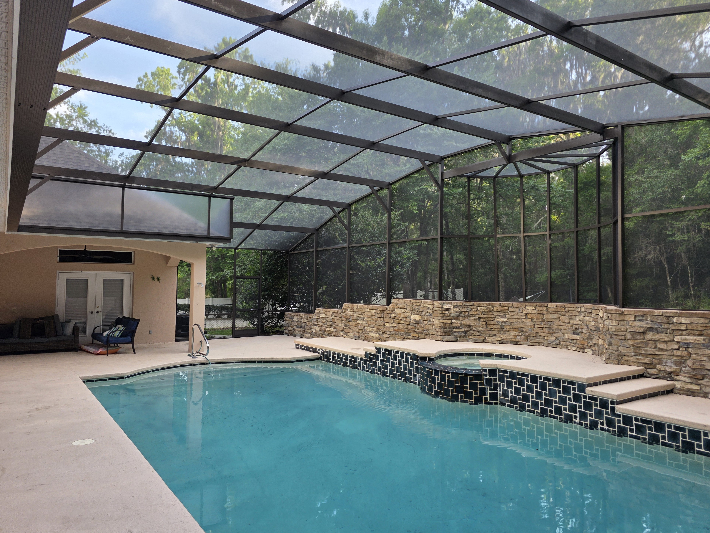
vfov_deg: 56.8
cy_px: 256
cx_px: 358
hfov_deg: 71.6
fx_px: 492
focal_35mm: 24
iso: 32
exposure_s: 1/180
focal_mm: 6.3
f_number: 1.7
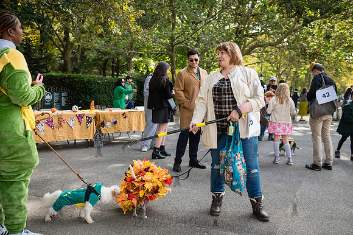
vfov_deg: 36.8
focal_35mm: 36
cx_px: 176
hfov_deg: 53.2
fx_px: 353
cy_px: 118
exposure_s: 1/1600
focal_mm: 36
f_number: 4
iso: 1000
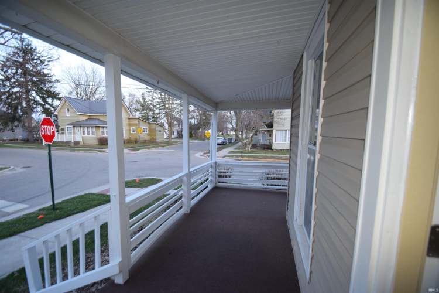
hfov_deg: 100.4
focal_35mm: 15
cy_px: 146
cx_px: 220
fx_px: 183
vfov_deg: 77.3
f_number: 4.5
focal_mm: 10
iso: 800
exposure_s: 1/80
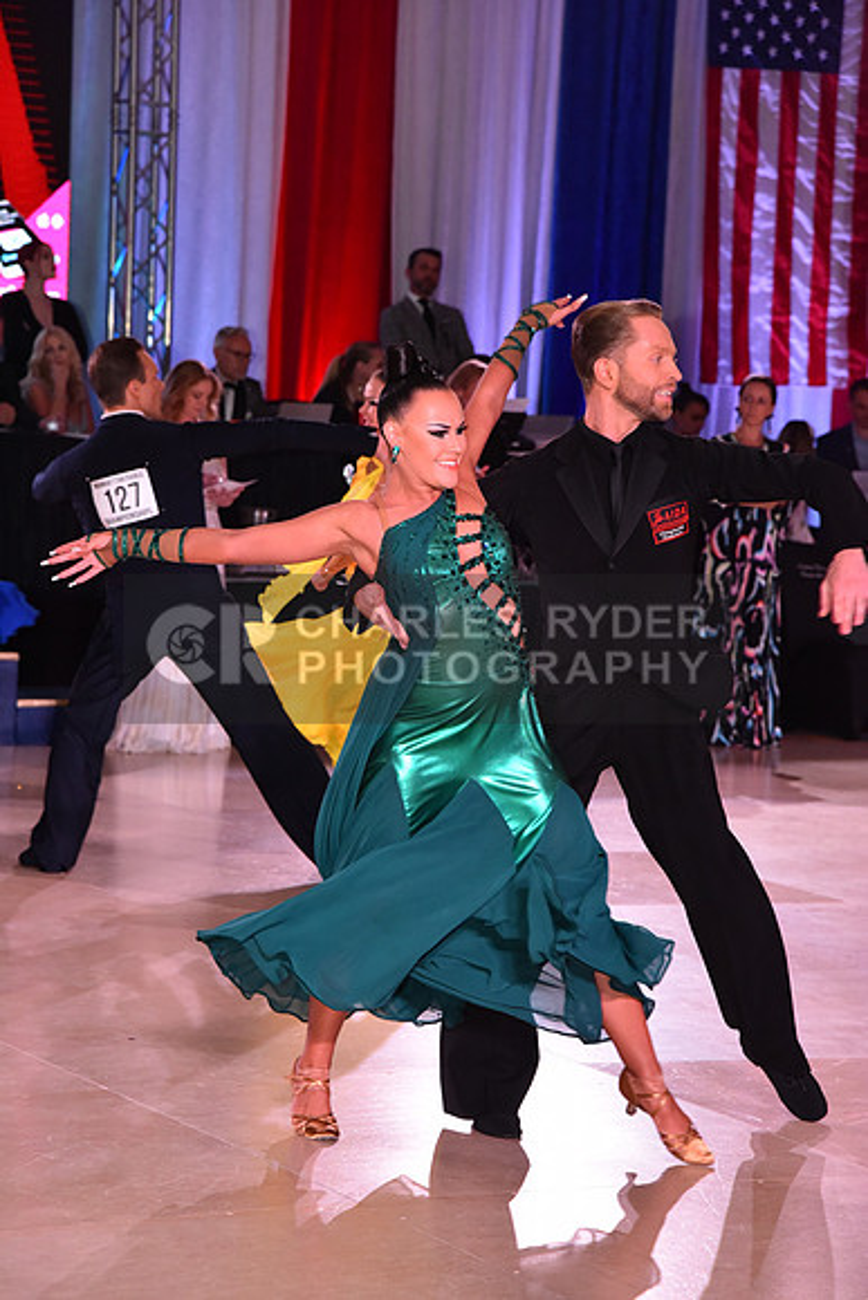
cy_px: 650
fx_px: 3614
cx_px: 434
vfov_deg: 20.4
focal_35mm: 100
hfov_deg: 13.7
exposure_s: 1/320
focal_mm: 100
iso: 2500
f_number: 7.1
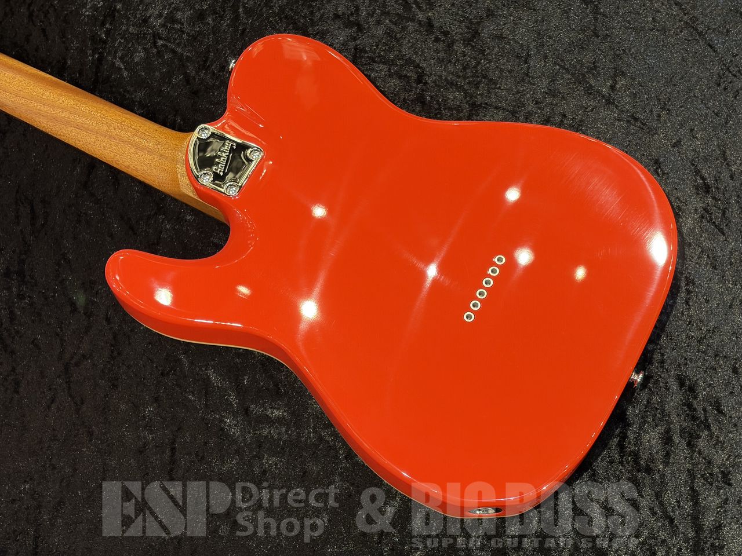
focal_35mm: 52
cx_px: 371
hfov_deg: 36.8
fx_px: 1115
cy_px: 278
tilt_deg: -69.6
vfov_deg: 28.0
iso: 125
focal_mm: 5.96
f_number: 1.6
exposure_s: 1/40
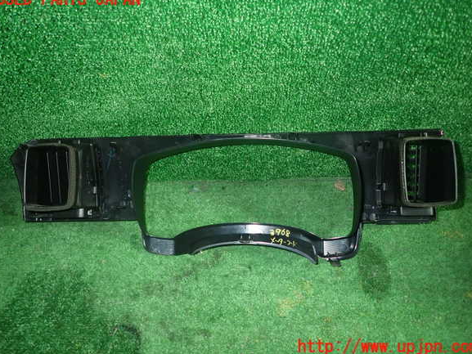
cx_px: 237
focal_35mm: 26
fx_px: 355
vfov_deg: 53.1
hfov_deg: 67.3
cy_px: 173
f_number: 5.6
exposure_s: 1/30
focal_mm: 4.5
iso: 500
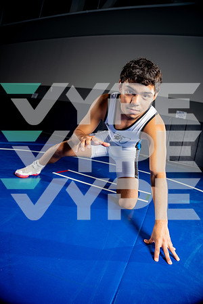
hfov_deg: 61.9
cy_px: 152
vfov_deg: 84.0
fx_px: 169
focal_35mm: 20
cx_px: 102
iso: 125
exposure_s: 1/250
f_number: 4
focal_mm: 20
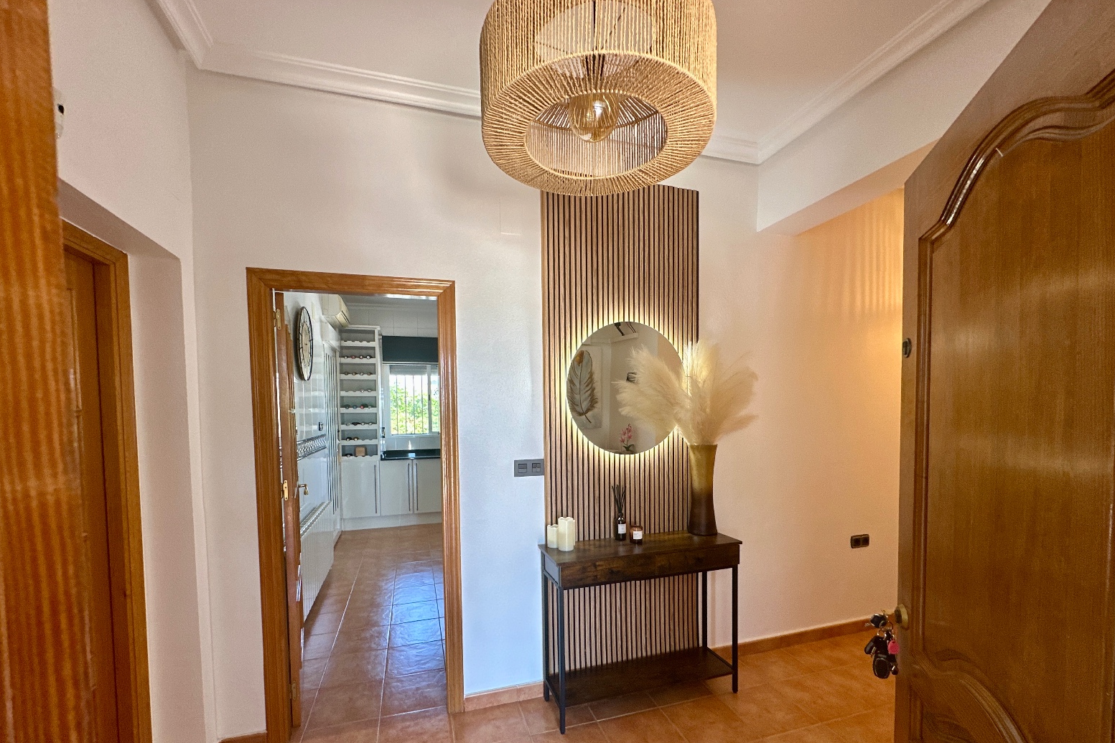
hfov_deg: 100.4
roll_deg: +0.1
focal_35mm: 15
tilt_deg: -1.8
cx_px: 546
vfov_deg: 76.8
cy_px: 429
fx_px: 465
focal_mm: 2.22
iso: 100
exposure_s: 1/100
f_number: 2.2
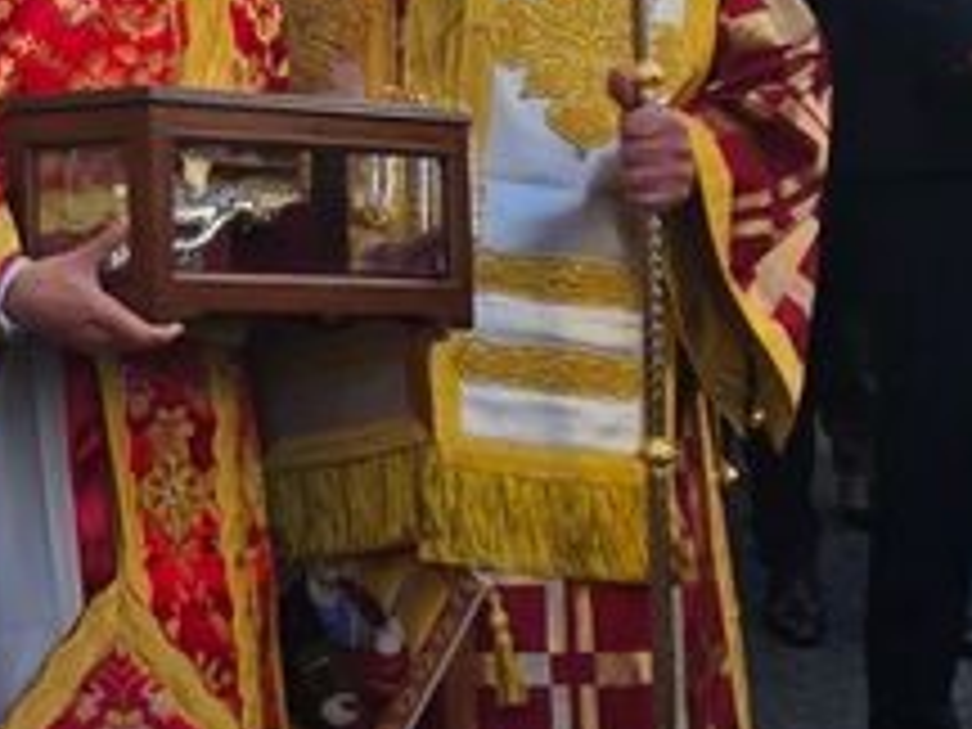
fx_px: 3594
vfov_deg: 11.5
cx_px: -176
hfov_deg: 14.9
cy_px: 14
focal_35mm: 128
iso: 10
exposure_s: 1/390
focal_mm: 6.3
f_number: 1.7
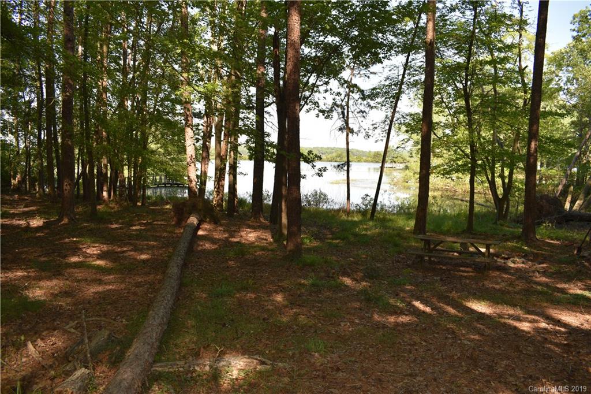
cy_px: 197
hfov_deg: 67.4
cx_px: 296
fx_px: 443
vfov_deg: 47.9
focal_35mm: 27
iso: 100
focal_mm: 18
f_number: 5.6
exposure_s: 1/125
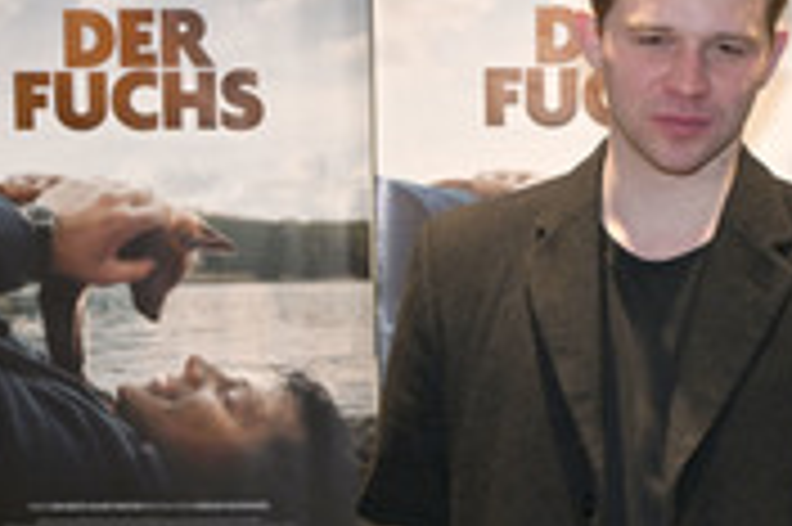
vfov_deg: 11.0
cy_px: 490
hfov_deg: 16.1
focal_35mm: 123
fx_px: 2703
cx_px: 934
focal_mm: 48
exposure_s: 1/125
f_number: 5.3
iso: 1250
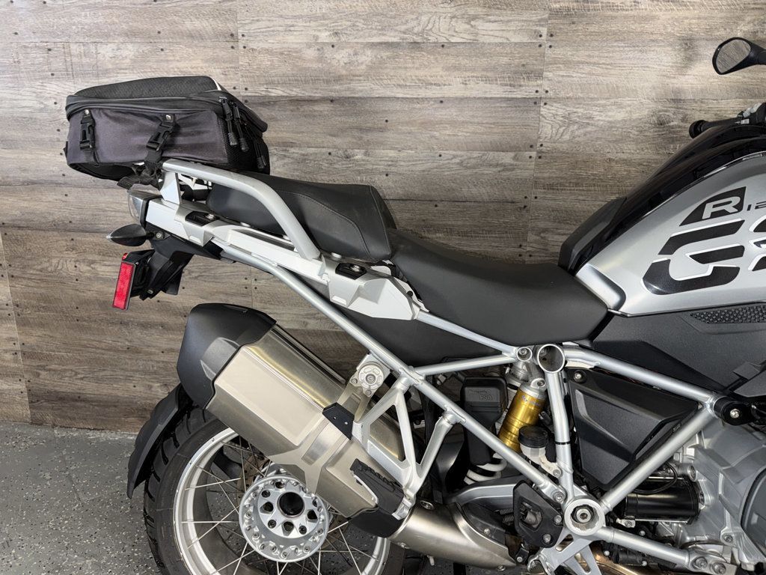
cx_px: 383
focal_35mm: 24
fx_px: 531
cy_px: 288
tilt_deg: -14.3
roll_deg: -1.2
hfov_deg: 71.6
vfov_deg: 56.8
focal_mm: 6.76
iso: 50
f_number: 1.78
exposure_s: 1/27
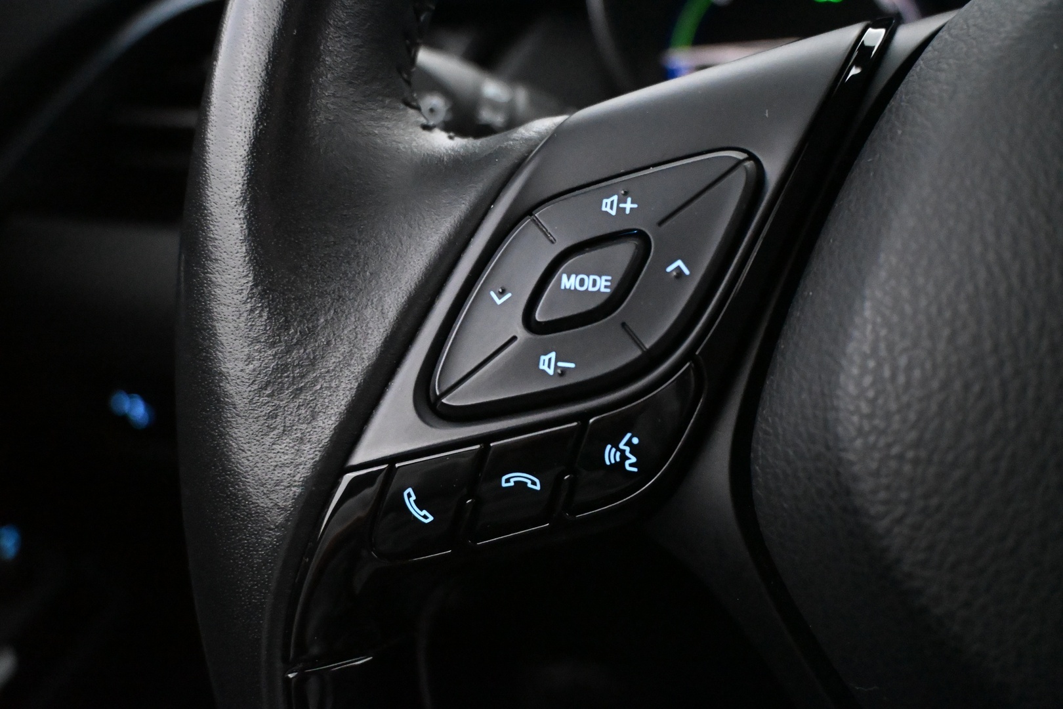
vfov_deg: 39.1
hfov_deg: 56.1
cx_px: 532
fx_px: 996
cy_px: 354
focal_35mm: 34
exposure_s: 1/60
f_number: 4
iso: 10000
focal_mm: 22.5
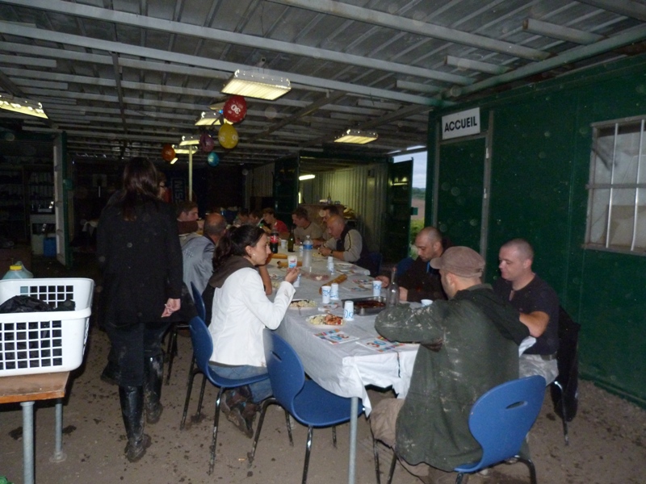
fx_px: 467
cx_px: 323
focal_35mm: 25
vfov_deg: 54.9
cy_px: 242
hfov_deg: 69.4
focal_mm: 4.5
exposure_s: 1/125
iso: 400
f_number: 2.8
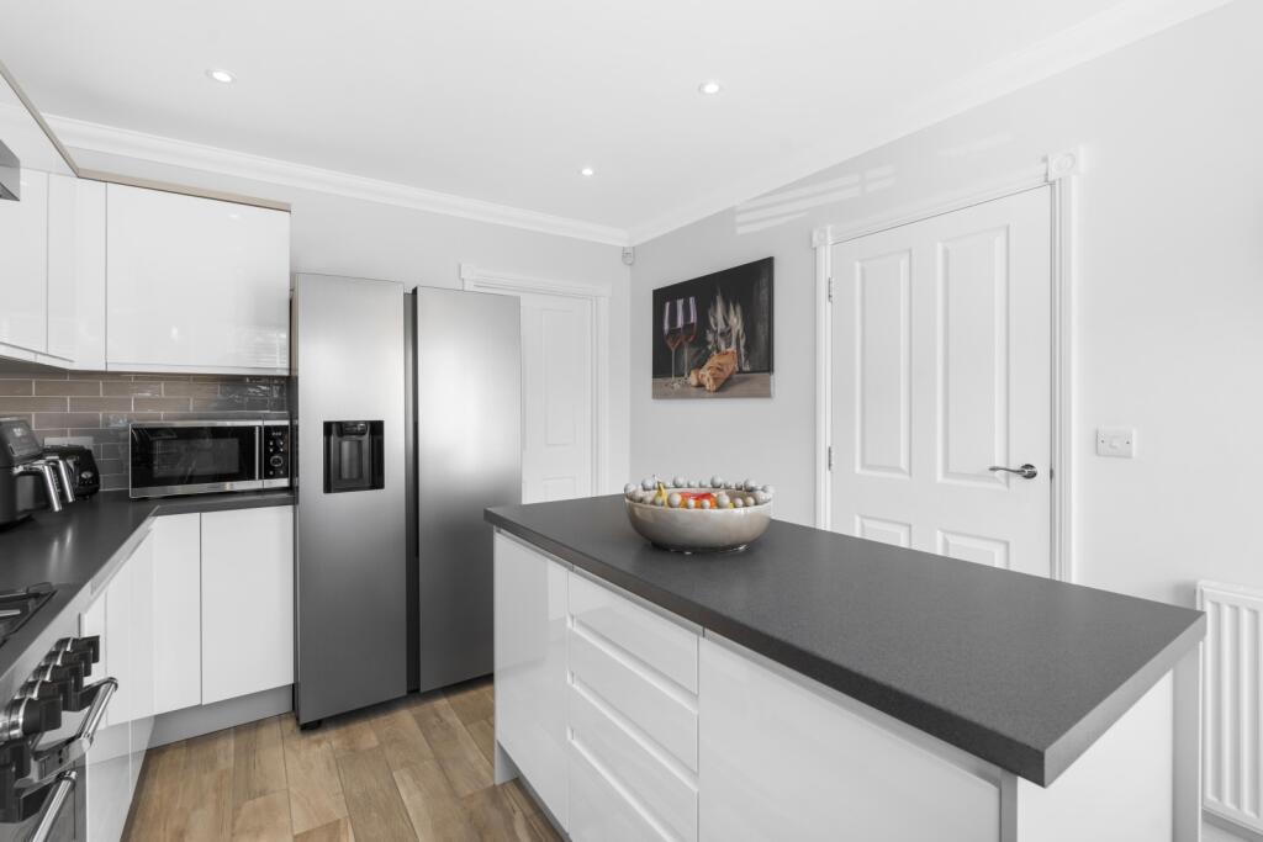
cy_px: 421
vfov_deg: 72.1
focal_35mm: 16
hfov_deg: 95.0
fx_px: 579
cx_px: 632
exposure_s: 1/5
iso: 320
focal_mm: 16.5
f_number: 8
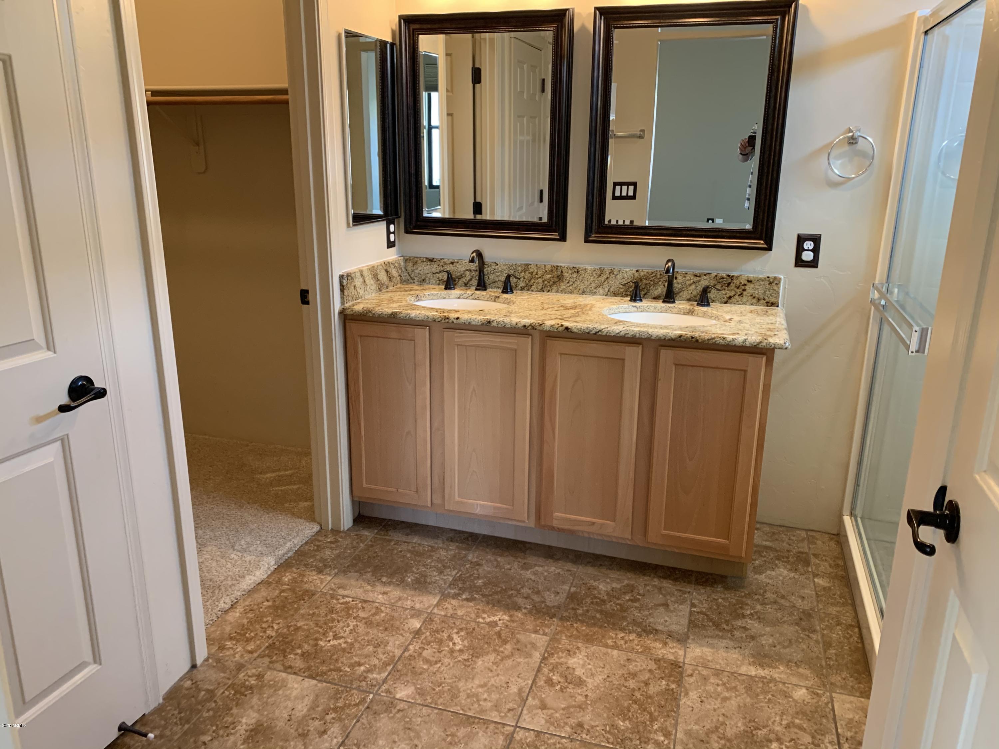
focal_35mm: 26
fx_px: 750
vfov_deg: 53.1
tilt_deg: -17.1
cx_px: 500
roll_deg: -1.3
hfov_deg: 67.3
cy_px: 374
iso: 200
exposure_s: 1/60
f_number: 1.8
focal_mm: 4.25
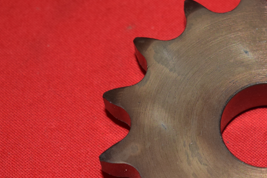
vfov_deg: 7.6
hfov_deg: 11.3
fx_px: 1335
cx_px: 283
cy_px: 141
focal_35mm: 180
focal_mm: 50
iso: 640
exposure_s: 1/160
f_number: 5.6
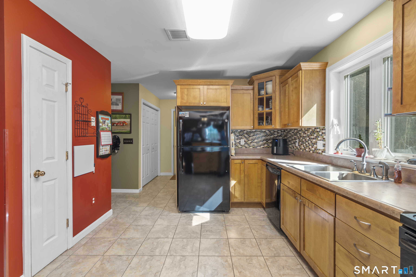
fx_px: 185
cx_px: 208
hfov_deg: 96.7
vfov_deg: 73.7
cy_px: 138
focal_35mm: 16
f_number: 9
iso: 200
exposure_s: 1
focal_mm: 16
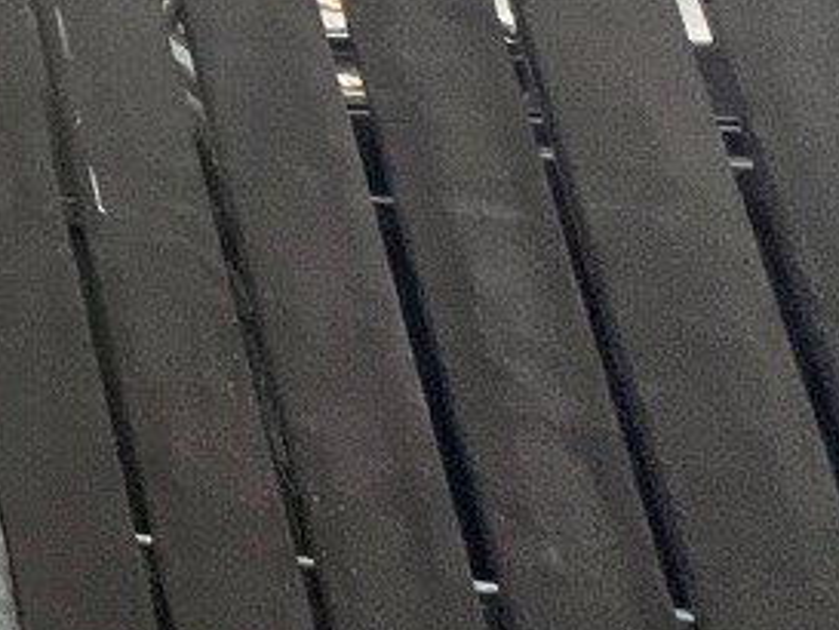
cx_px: -1109
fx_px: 1479
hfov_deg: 15.9
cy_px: -559
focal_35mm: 61
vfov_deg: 18.1
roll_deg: +1.9
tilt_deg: +15.8
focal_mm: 1.57
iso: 100
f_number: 1.8
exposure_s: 1/99
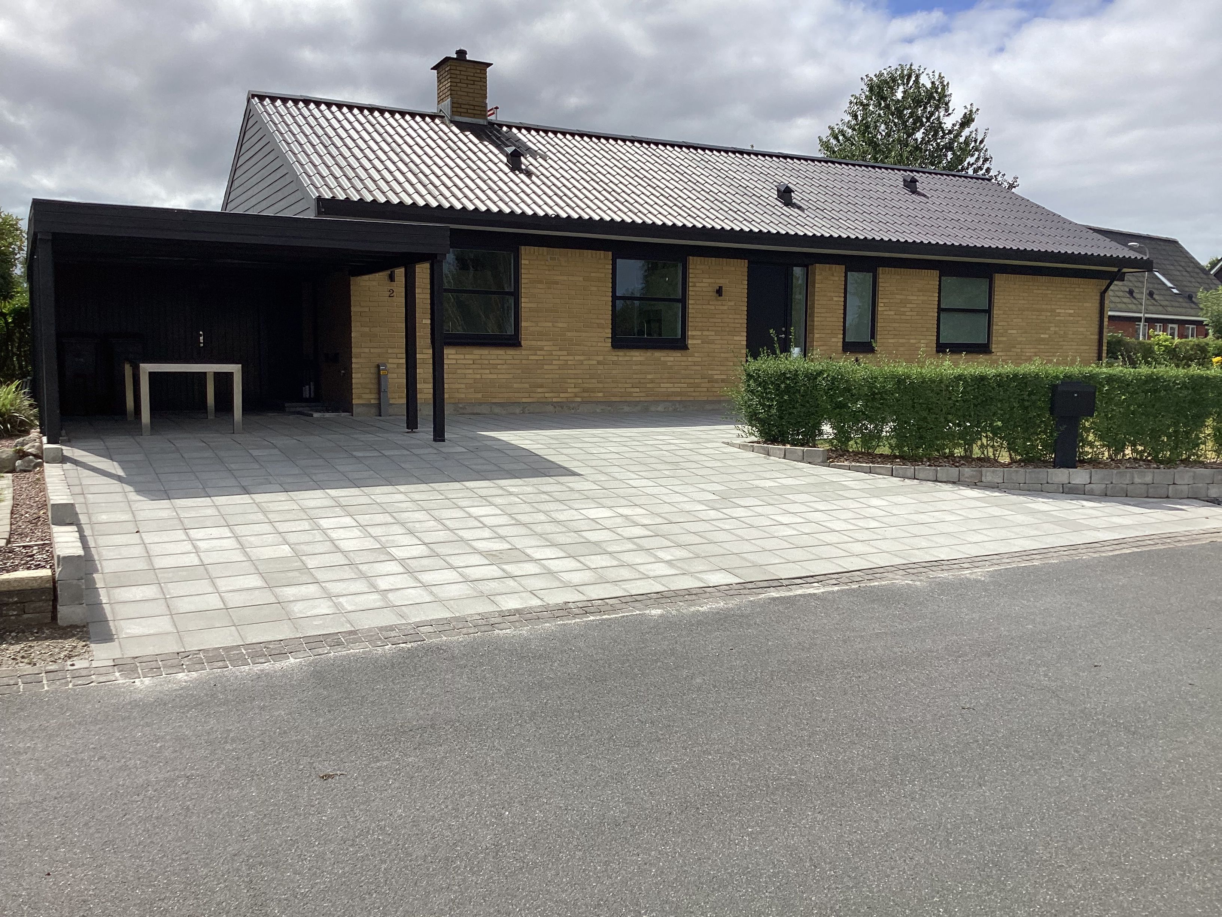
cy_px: 458
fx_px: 1094
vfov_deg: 45.4
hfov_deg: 58.4
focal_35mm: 31
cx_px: 611
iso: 25
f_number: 2.4
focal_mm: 3.3
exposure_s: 1/1894
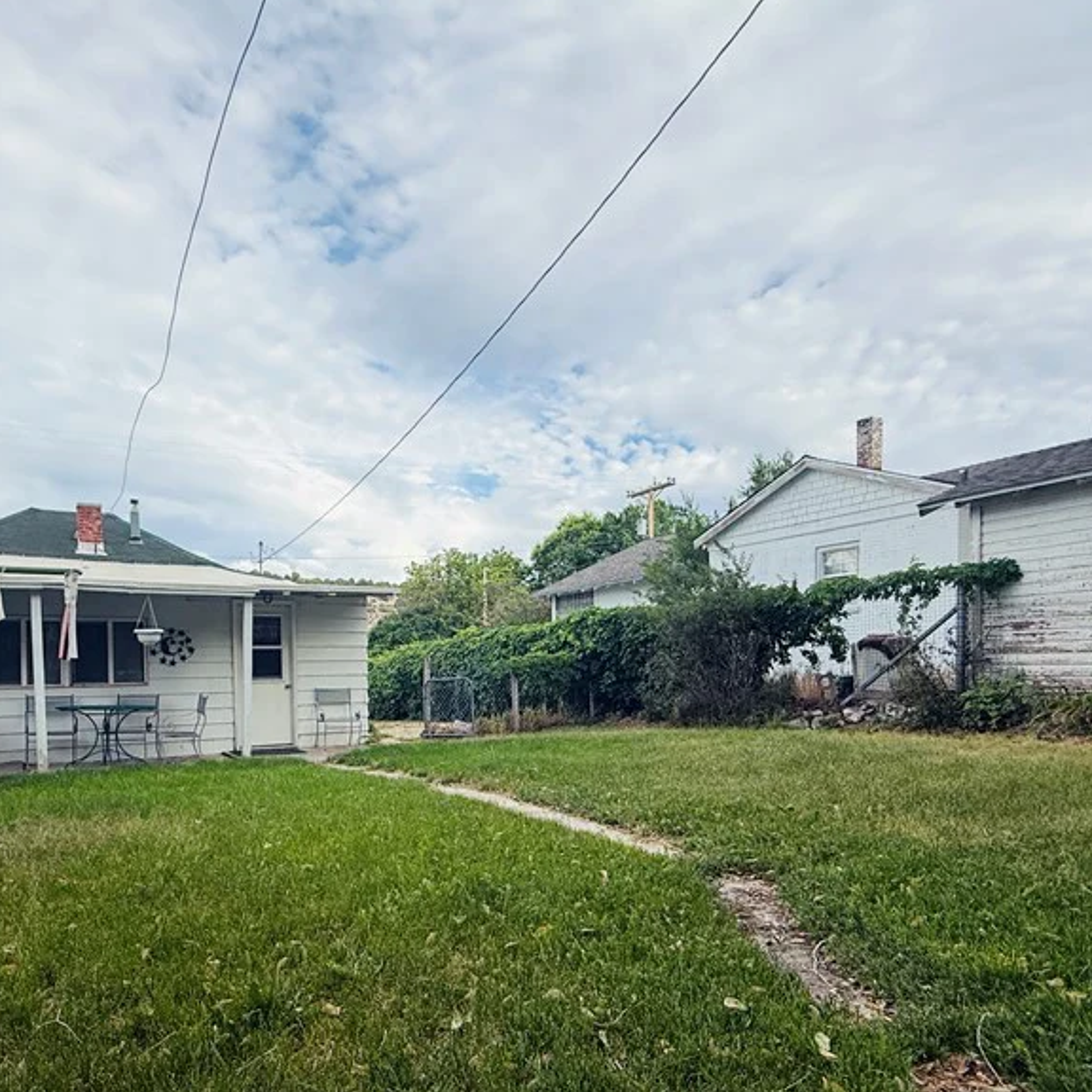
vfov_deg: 68.4
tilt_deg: -0.8
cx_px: 434
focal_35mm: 22
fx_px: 785
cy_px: 688
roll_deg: +0.5
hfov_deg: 68.9
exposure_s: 1/1339
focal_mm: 2.22
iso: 50
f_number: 2.2
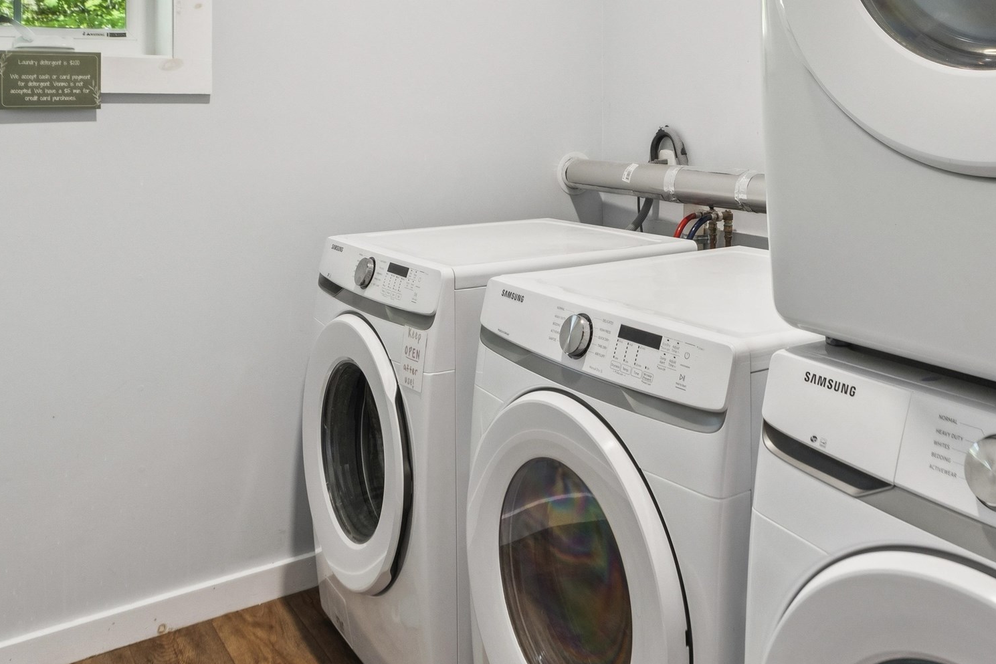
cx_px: 595
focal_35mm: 33
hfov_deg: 56.8
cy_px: 107
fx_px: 913
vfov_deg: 38.1
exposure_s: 1/6
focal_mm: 16
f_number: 7.1
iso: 1000
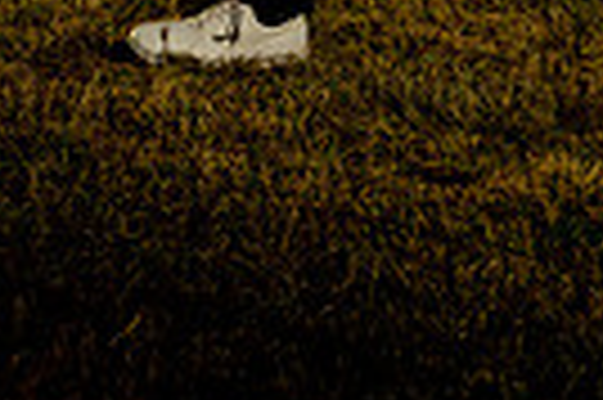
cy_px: -539
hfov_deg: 15.6
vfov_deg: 9.4
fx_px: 2192
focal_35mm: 131
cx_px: 135
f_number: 4.5
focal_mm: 39
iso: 400
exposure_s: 1/250
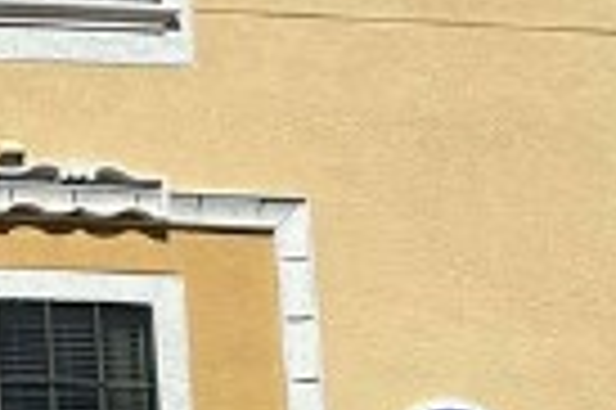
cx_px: -1097
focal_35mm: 187
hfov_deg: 9.2
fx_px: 3196
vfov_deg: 7.2
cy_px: 649
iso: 80
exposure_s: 1/13699
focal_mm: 6.86
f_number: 1.78
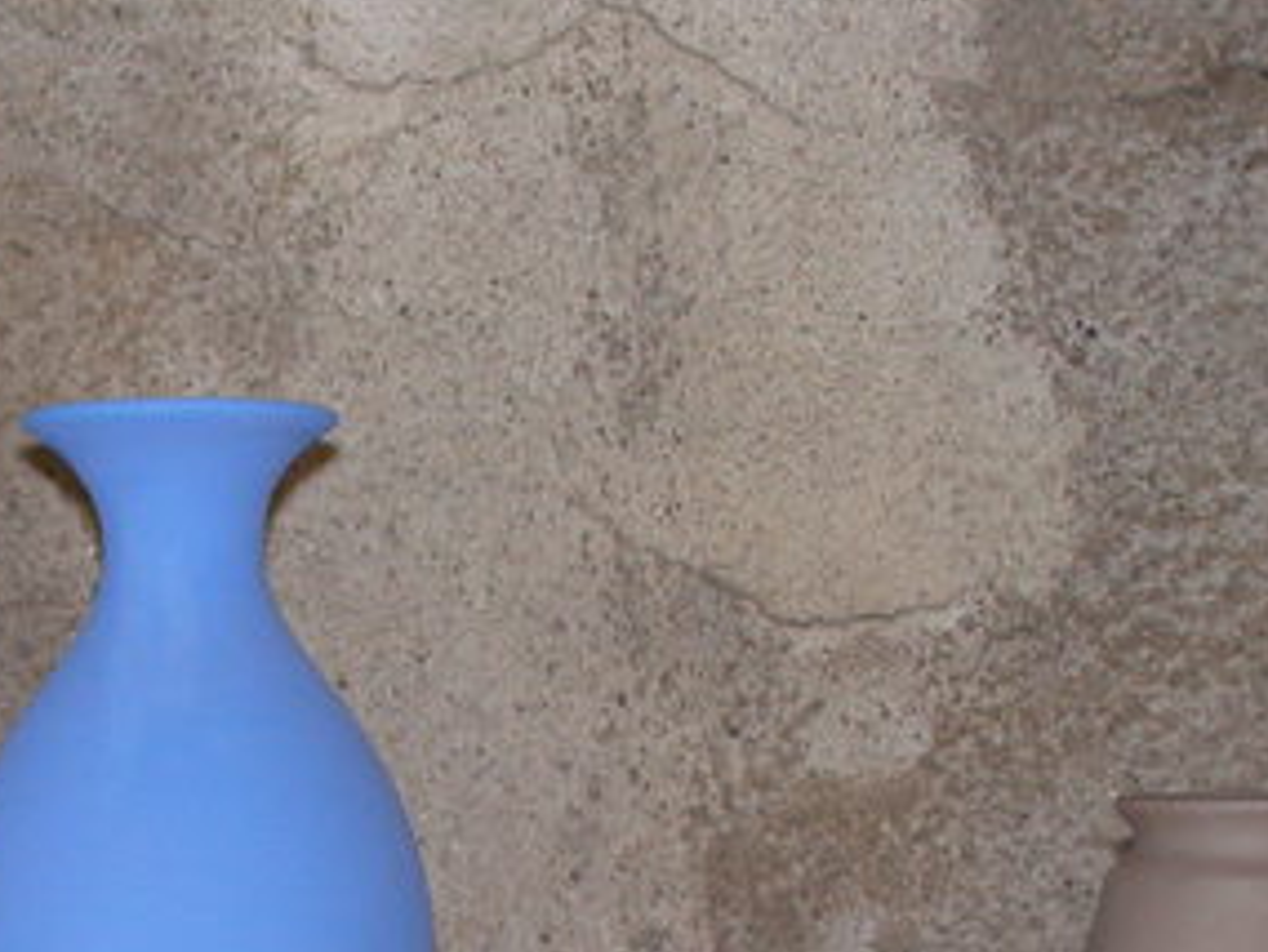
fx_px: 4068
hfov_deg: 17.5
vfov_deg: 13.3
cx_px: 131
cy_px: 821
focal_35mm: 111
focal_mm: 9.9
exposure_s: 1/60
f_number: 3.3
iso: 200
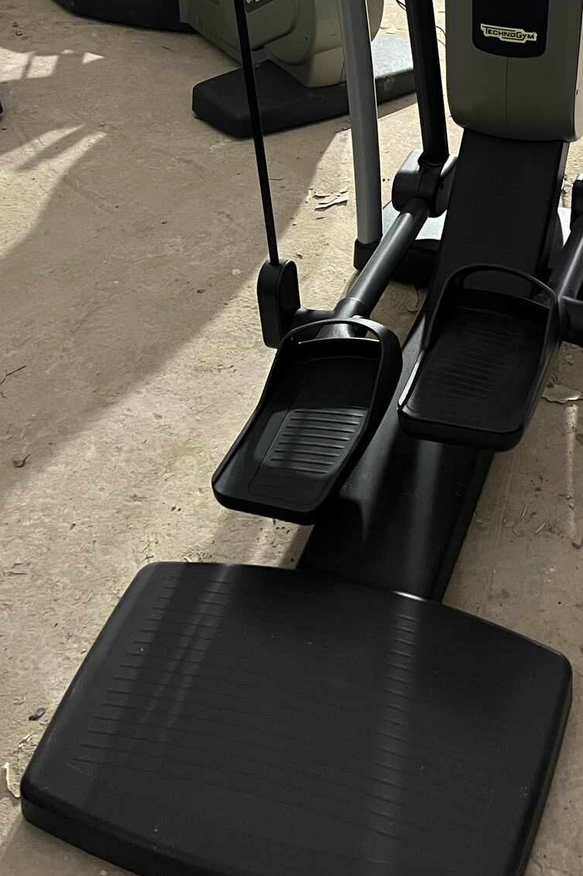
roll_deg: -2.2
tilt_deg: -28.5
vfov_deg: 39.3
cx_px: 498
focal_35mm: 48
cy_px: 157
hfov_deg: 27.3
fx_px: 1166
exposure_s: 1/46
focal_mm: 5.7
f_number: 1.5
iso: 500
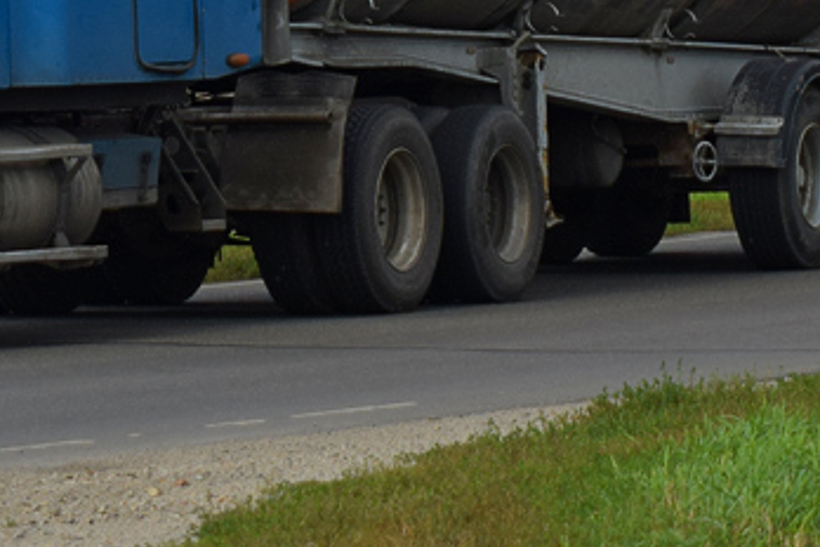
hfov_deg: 9.4
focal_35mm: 217
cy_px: -271
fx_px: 4942
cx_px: 64
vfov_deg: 6.3
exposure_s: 1/800
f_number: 6.3
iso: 200
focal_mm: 42
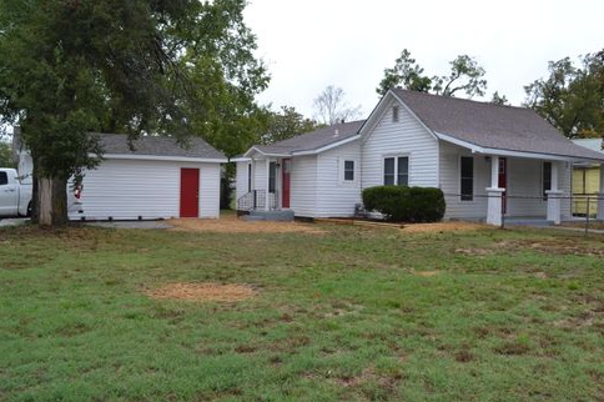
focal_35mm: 31
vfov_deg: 42.3
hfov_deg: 60.3
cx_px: 307
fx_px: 520
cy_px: 197
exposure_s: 1/125
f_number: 5.6
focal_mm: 20
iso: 100
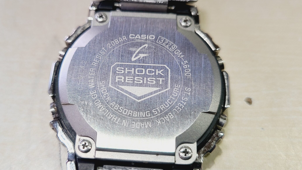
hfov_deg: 56.4
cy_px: 81
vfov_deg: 33.7
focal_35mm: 35
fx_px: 280
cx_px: 129
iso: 80
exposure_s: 1/50
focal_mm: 5.4
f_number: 1.8
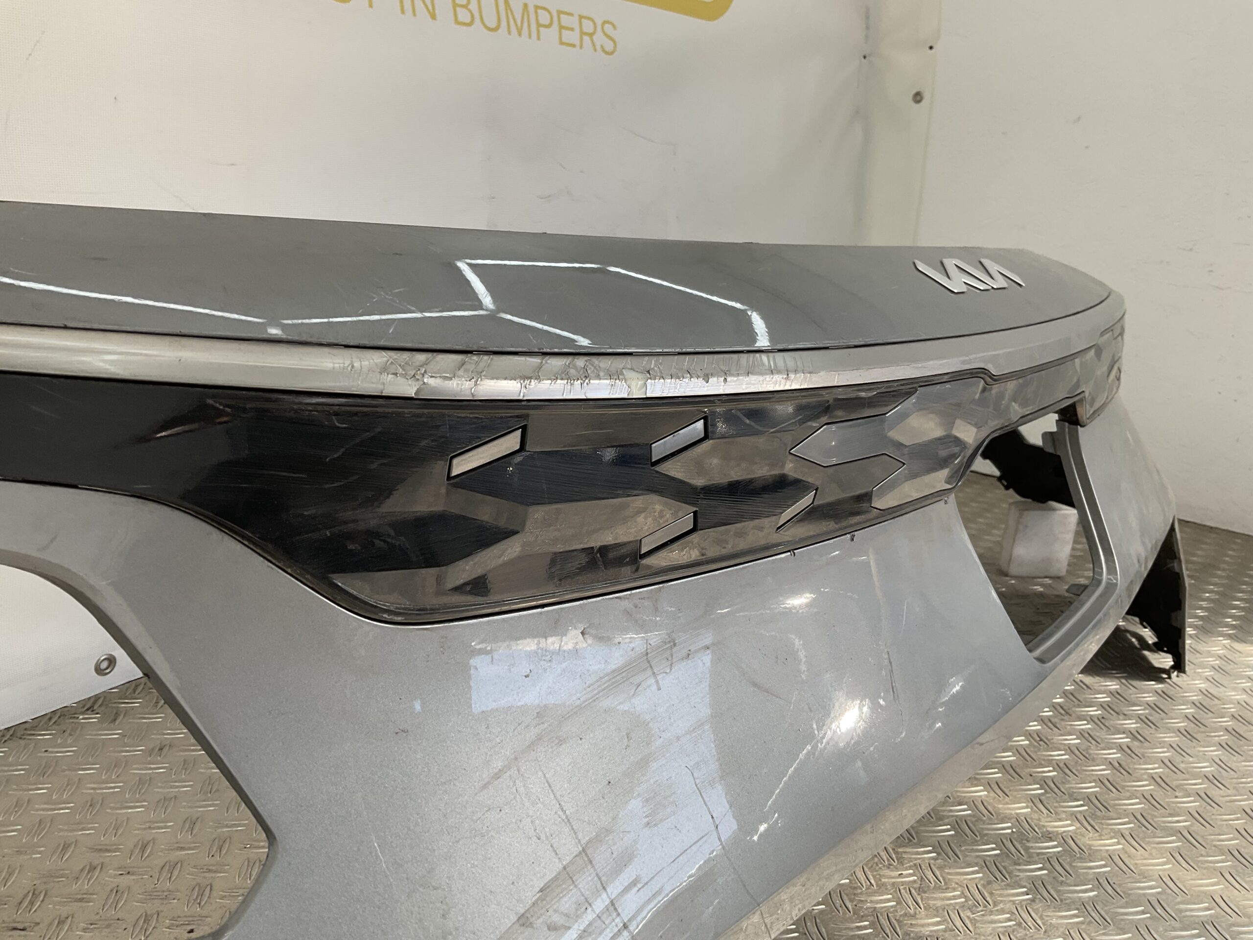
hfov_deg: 61.7
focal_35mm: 29
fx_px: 1050
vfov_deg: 48.2
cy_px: 470
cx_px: 626
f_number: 1.8
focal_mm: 3
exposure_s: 1/316
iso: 16
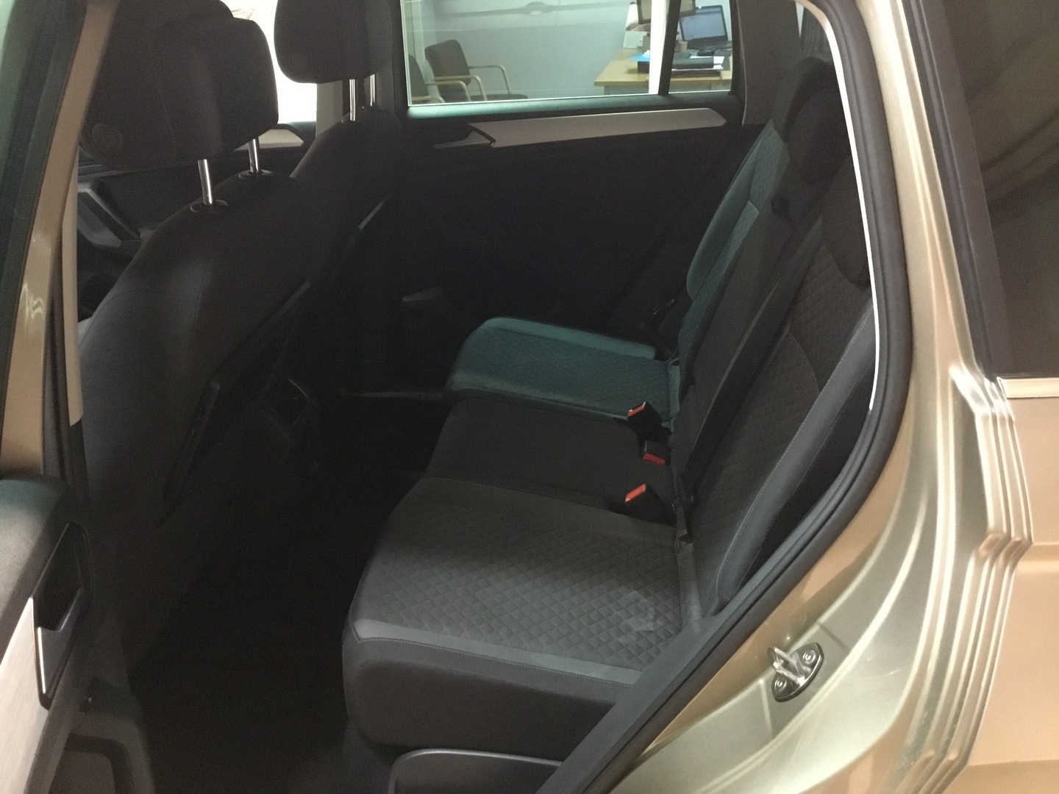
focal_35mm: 31
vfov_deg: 45.4
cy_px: 397
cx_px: 530
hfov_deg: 58.4
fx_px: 948
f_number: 2.4
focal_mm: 3.3
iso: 320
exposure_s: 1/17
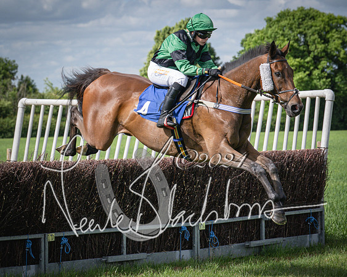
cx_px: 151
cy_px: 116
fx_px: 1721
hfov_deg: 11.5
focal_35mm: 168
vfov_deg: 9.2
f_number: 5
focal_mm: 70
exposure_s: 1/2000
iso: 400
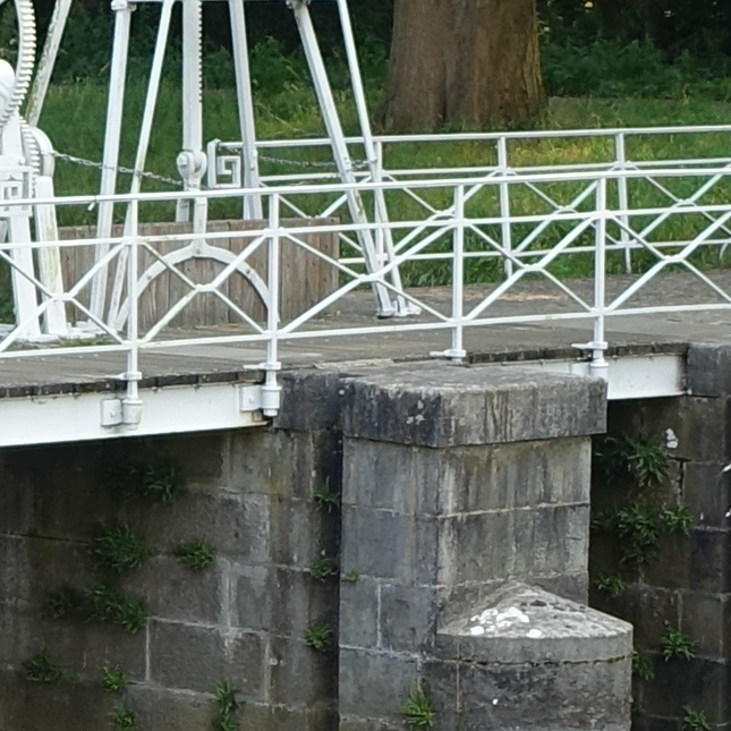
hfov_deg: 7.2
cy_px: 272
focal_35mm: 238
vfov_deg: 7.4
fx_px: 5686
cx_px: -569
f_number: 5.6
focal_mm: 12.06
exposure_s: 1/80
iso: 125
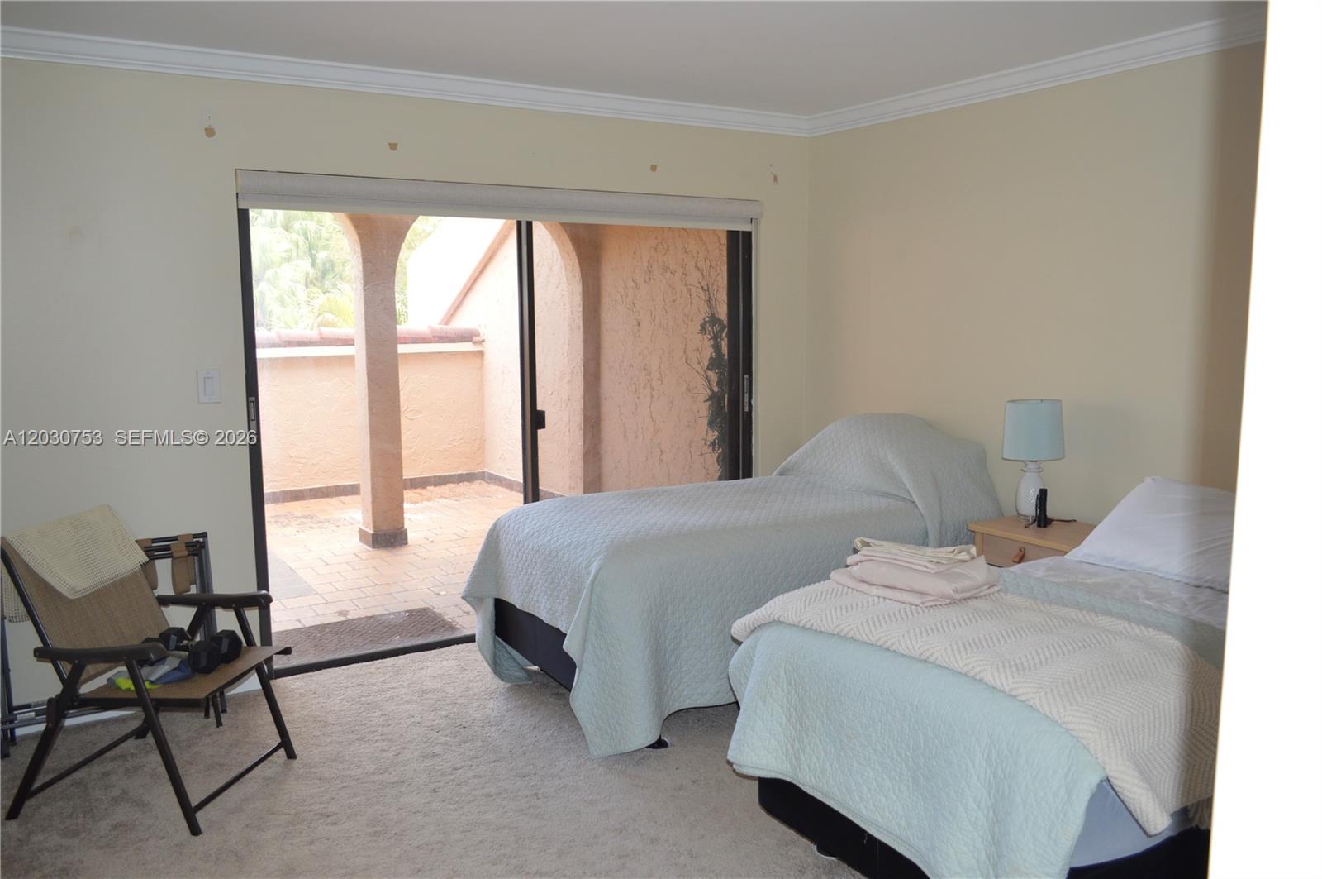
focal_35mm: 27
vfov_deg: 47.8
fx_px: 990
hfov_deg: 67.4
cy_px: 440
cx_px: 661
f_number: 4
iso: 400
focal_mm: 18
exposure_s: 1/80
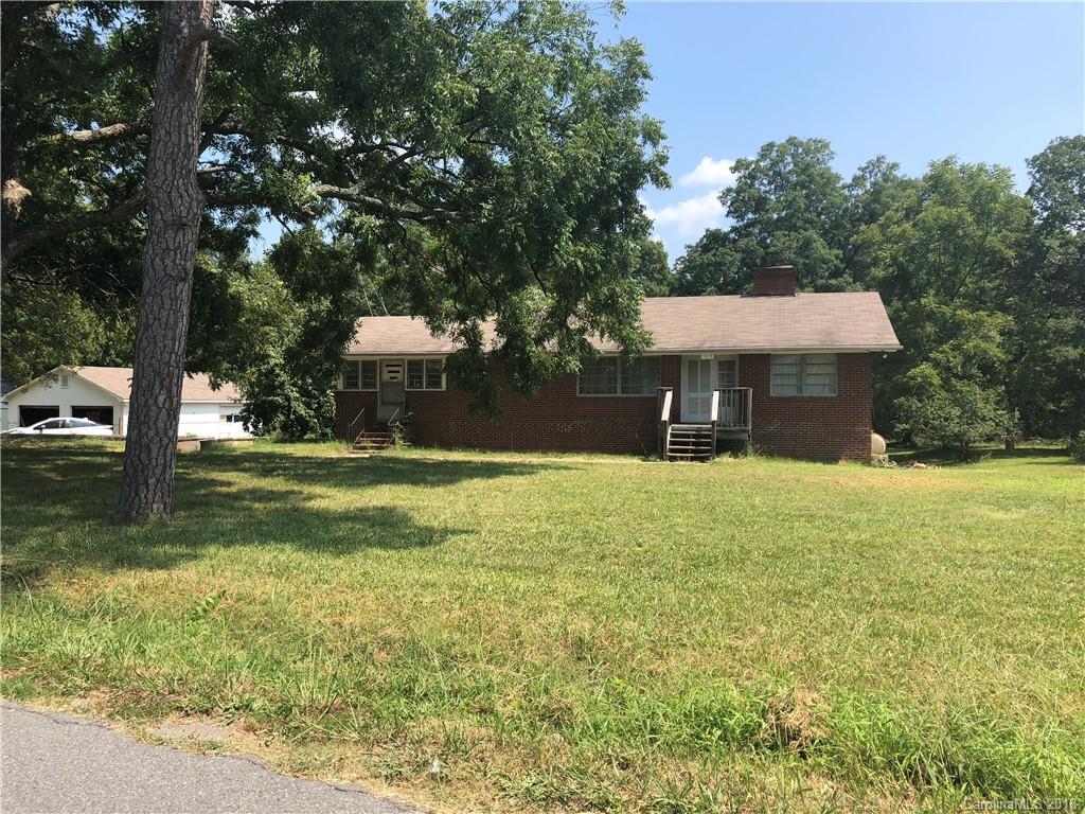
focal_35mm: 28
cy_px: 407
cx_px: 542
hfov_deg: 63.4
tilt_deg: -3.8
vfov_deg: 49.7
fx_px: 878
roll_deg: -0.3
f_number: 1.8
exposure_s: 1/1033
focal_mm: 3.99
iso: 20
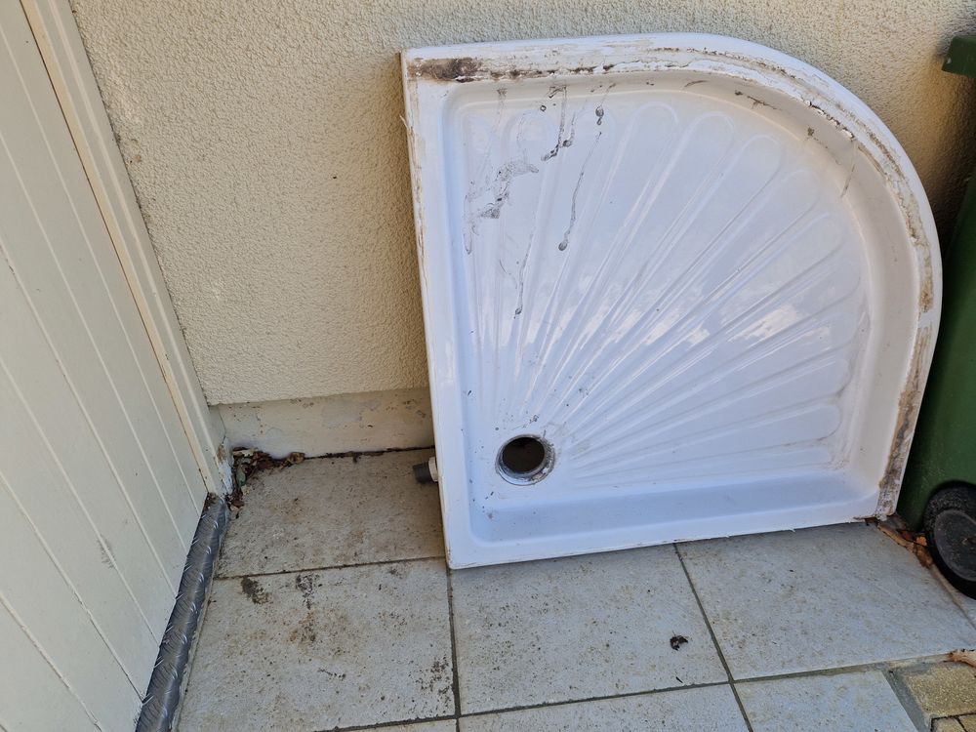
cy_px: 366
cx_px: 488
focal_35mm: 23
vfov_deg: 58.9
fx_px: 648
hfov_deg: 73.9
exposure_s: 1/469
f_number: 1.8
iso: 50
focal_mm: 5.4
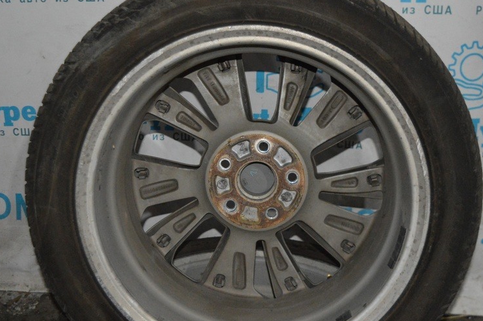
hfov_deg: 32.4
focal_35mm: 62
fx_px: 831
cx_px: 263
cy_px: 182
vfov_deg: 21.9
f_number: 4.2
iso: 3200
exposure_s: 1/60
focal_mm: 30
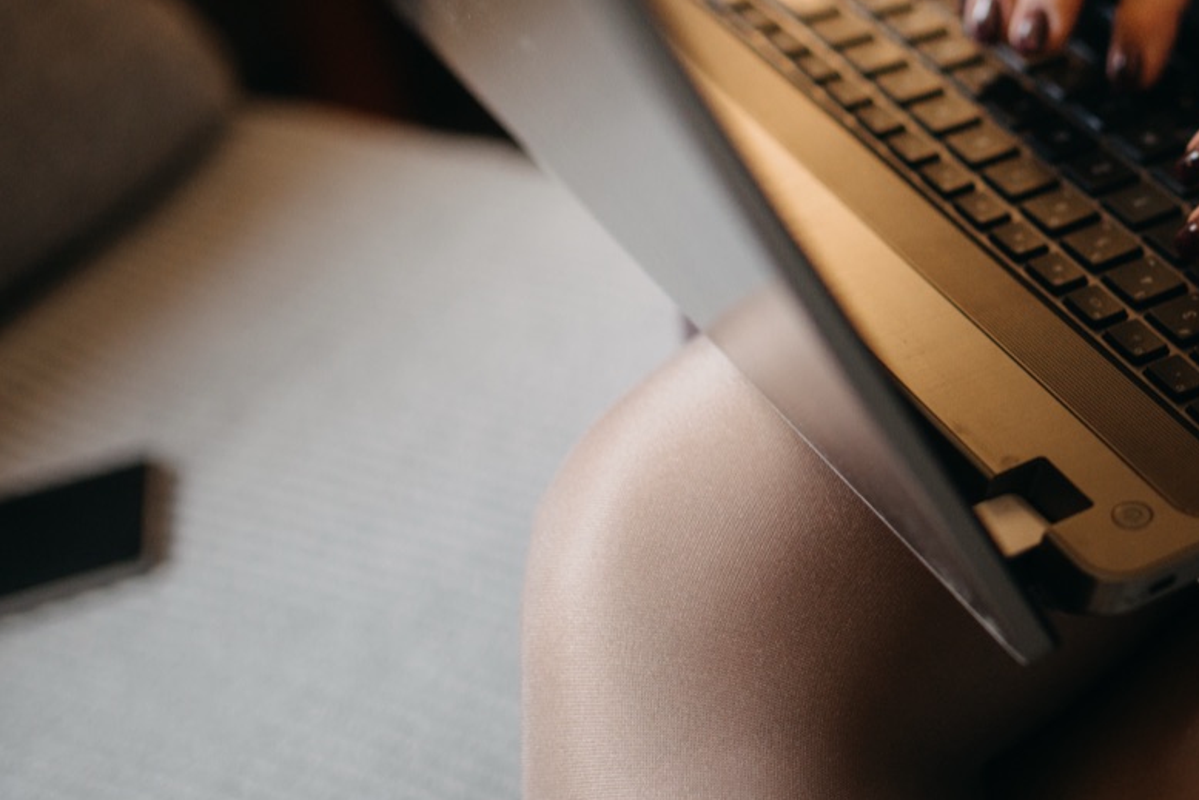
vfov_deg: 16.8
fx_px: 2698
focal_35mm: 81
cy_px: 210
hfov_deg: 24.2
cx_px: 1128
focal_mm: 35
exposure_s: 1/250
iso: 500
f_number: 1.4
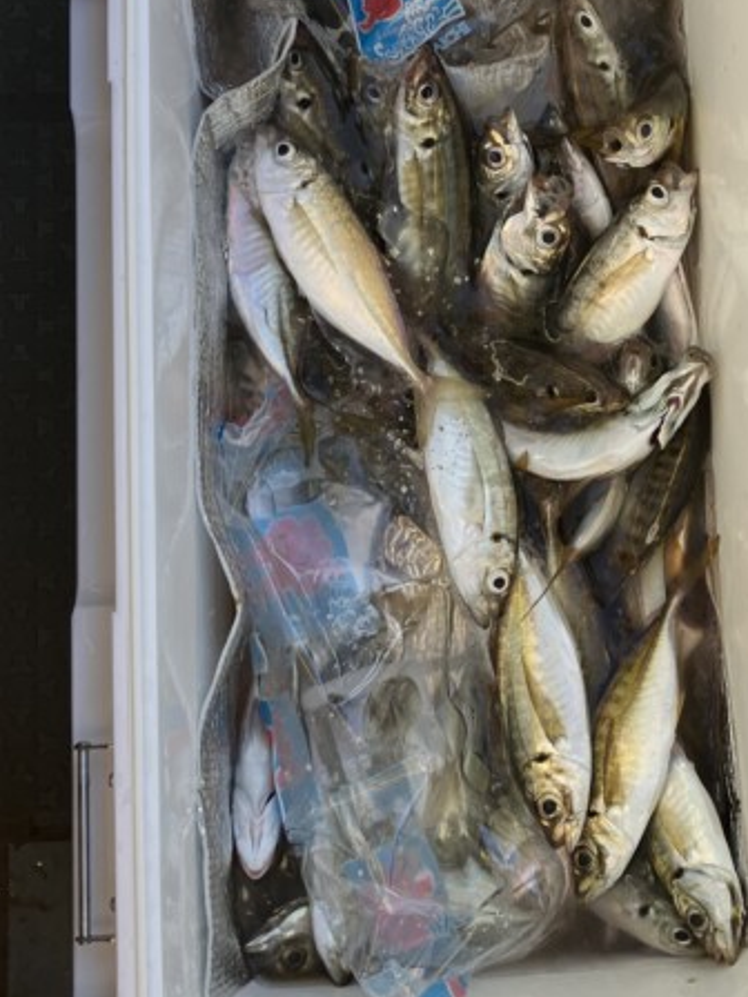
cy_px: 398
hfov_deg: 29.0
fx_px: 1441
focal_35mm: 50
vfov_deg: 38.0
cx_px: 465
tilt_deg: -80.9
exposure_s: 1/231
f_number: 1.8
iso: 25
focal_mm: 3.99
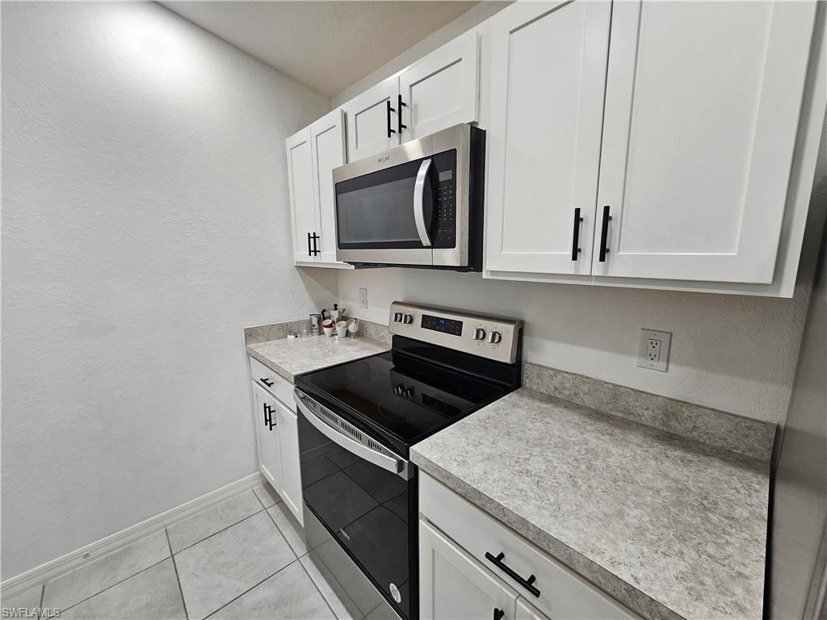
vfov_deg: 89.9
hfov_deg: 106.2
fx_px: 311
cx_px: 414
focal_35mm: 13
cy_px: 310
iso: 100
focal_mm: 2.2
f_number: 2.2
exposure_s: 1/60
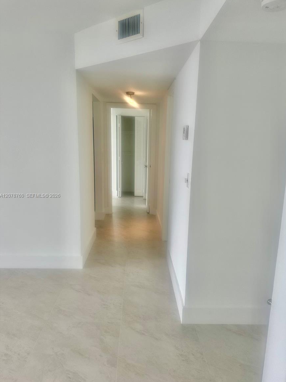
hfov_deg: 54.9
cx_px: 148
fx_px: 275
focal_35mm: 25
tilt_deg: -10.7
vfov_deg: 69.4
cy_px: 196
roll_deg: -1.4
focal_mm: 6.86
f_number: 1.78
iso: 100
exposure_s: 1/120
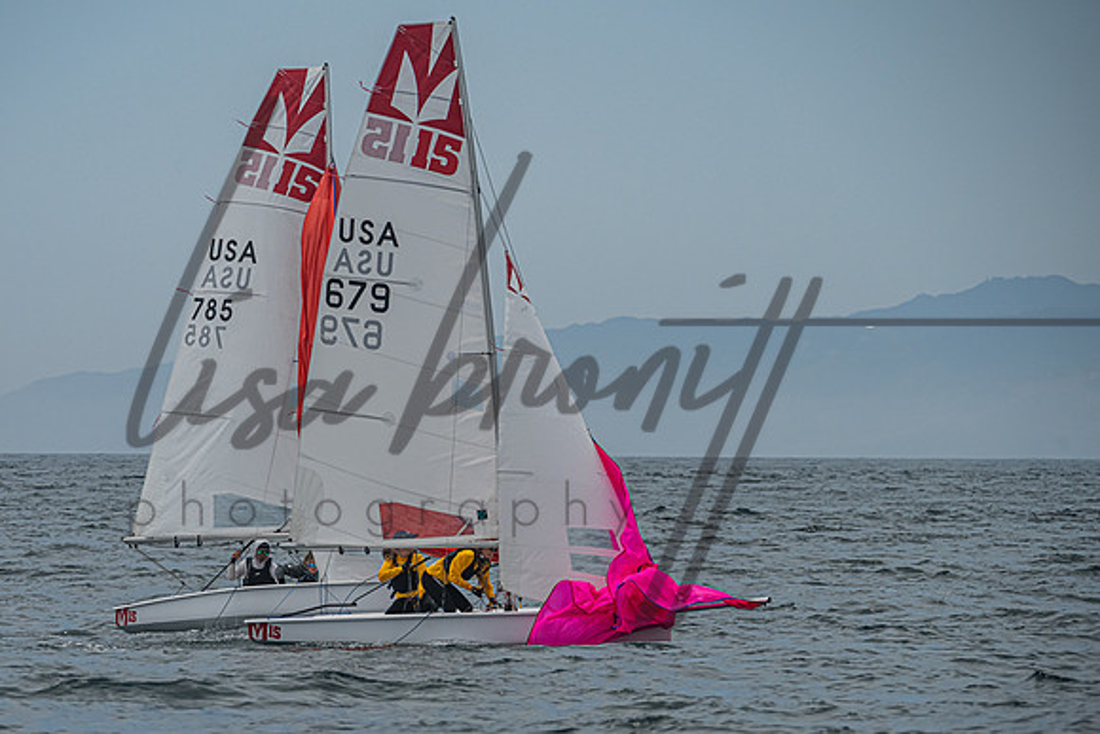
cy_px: 440
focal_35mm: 293
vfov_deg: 4.7
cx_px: 441
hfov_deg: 7.0
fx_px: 8970
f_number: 8
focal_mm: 220
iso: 500
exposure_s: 1/4000
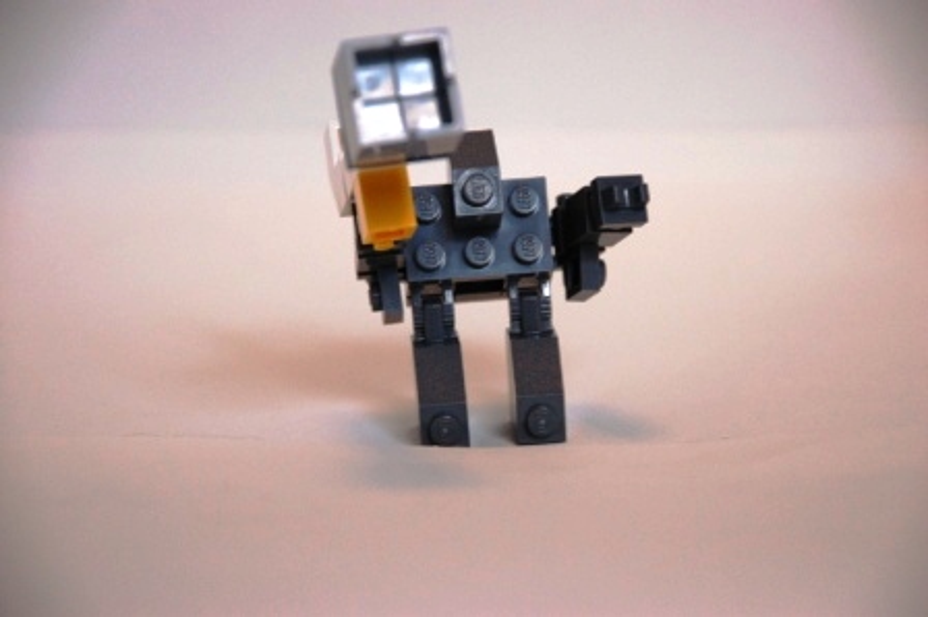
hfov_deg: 12.2
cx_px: 464
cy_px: 308
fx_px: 4327
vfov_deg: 8.2
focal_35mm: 168
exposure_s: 1/125
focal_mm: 112
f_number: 5.6
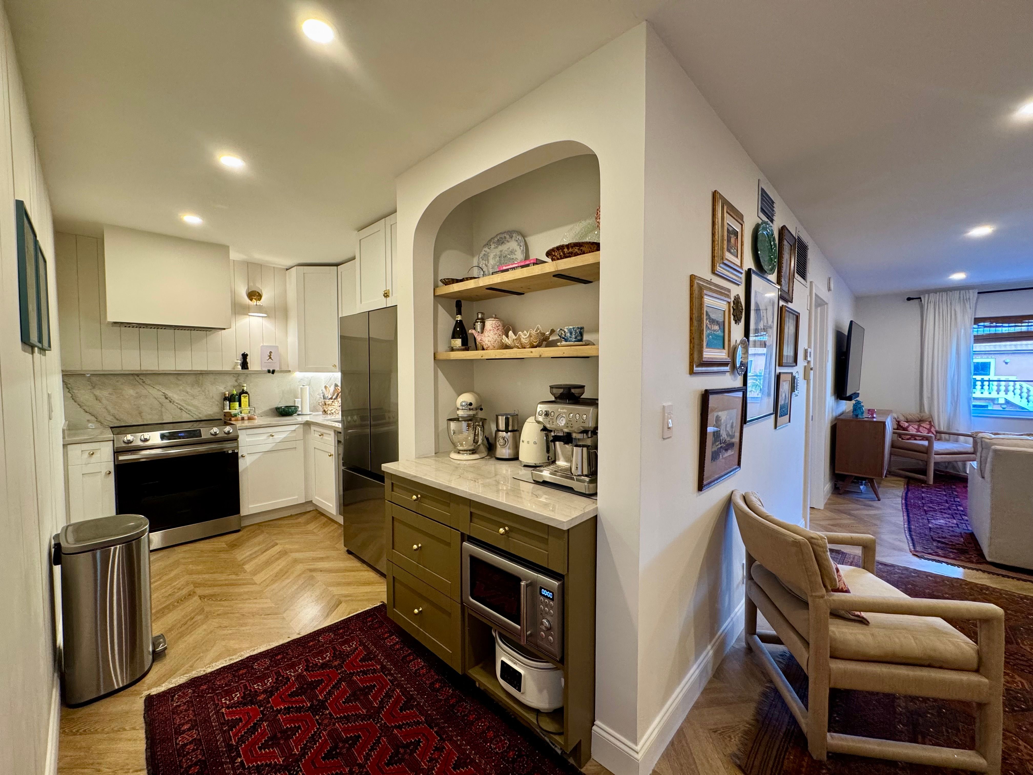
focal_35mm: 14
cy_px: 388
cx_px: 516
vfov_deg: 85.7
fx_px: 418
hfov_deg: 102.1
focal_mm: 2.22
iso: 200
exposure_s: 1/60
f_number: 2.2
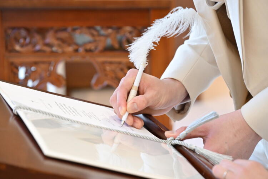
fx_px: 893
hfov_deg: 17.1
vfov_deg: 11.4
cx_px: 134
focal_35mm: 120
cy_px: 90
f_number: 5.6
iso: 1600
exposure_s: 1/160
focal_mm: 120
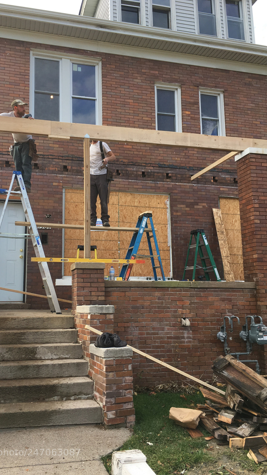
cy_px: 235
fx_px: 403
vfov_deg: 61.0
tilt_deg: +9.2
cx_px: 104
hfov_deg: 36.5
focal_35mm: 32
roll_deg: +2.1
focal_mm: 4.15
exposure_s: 1/358
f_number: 2.2
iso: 25
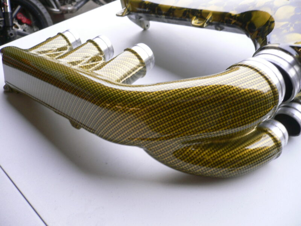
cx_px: 150
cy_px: 113
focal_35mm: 35
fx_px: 304
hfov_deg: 52.6
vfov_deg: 40.7
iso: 100
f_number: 2.8
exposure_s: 1/25
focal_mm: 5.8
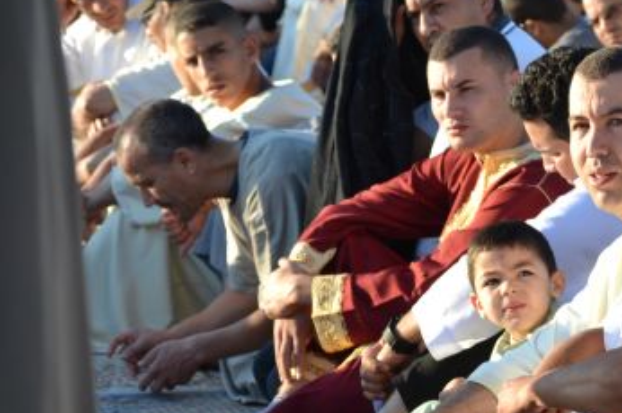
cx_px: 570
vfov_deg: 5.5
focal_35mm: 250
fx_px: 4315
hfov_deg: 8.2
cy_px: 300
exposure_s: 1/200
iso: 100
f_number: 7.1
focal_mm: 90
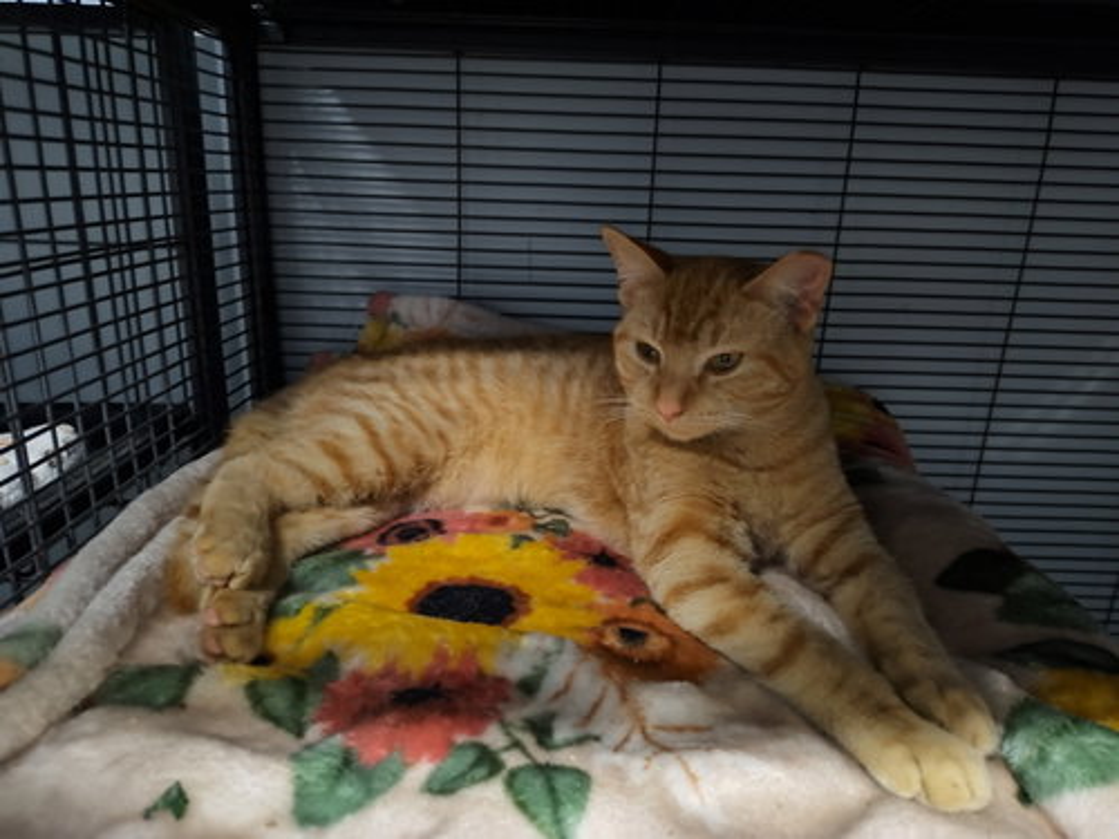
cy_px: 420
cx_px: 560
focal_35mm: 23
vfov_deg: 58.9
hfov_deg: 73.9
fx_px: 744
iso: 1044
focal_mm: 5.56
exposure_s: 1/15.2
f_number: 1.8
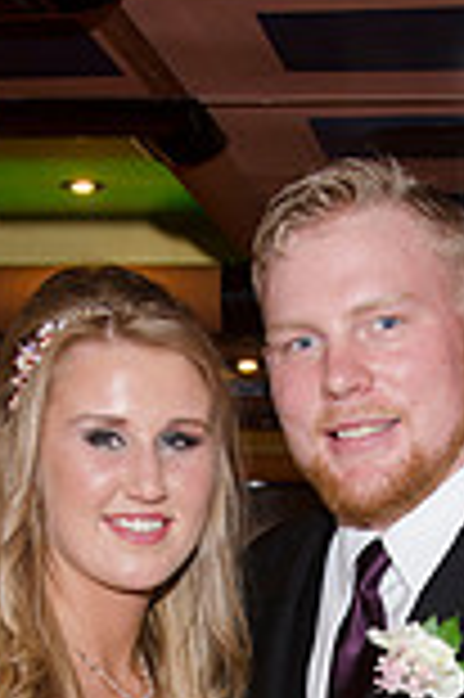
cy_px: 874
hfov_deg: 10.1
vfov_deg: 14.6
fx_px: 2616
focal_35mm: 135
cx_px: 279
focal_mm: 31
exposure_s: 1/60
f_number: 5.6
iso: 400
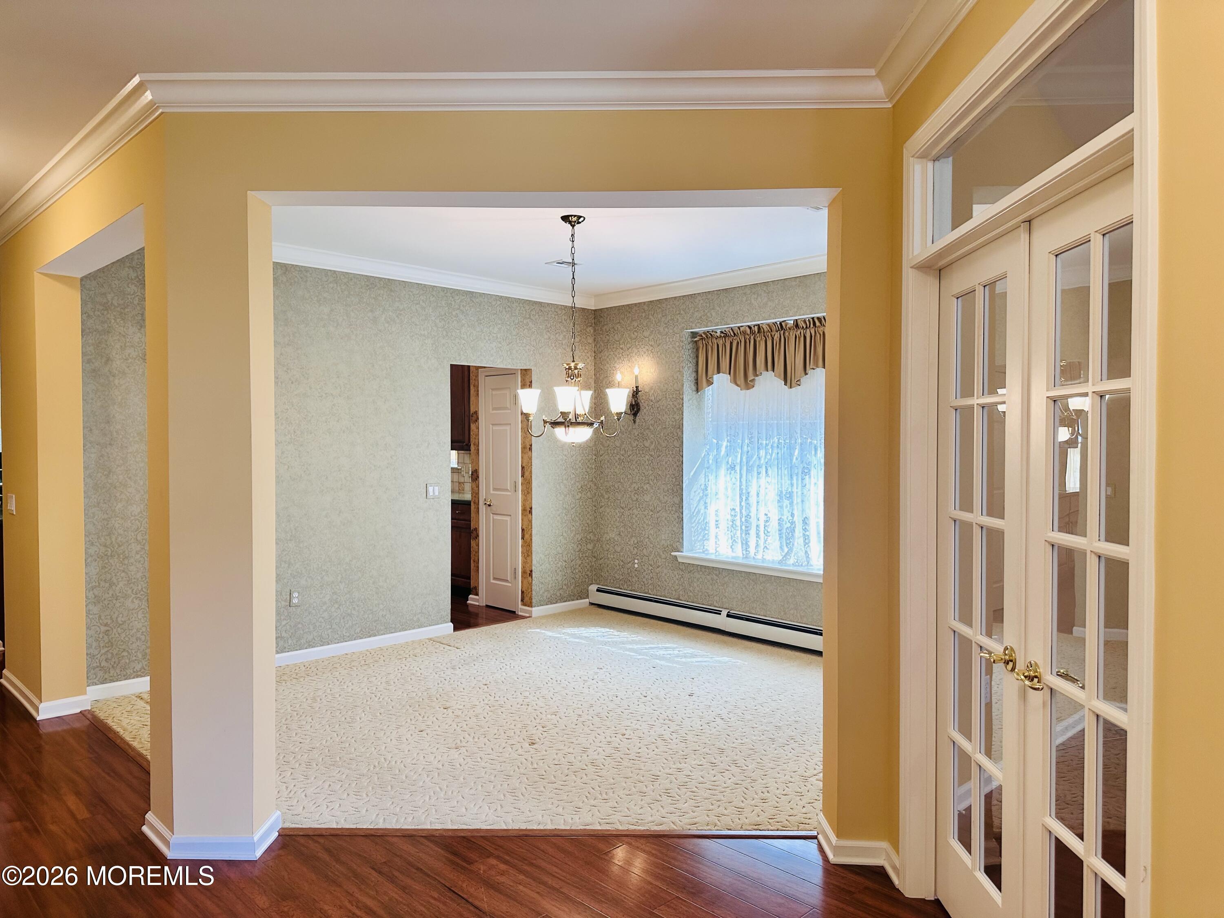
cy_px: 459
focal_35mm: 24
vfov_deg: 56.8
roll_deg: +0.0
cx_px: 612
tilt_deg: -1.4
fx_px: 849
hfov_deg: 71.6
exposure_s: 1/120
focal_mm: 6.86
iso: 160
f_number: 1.78
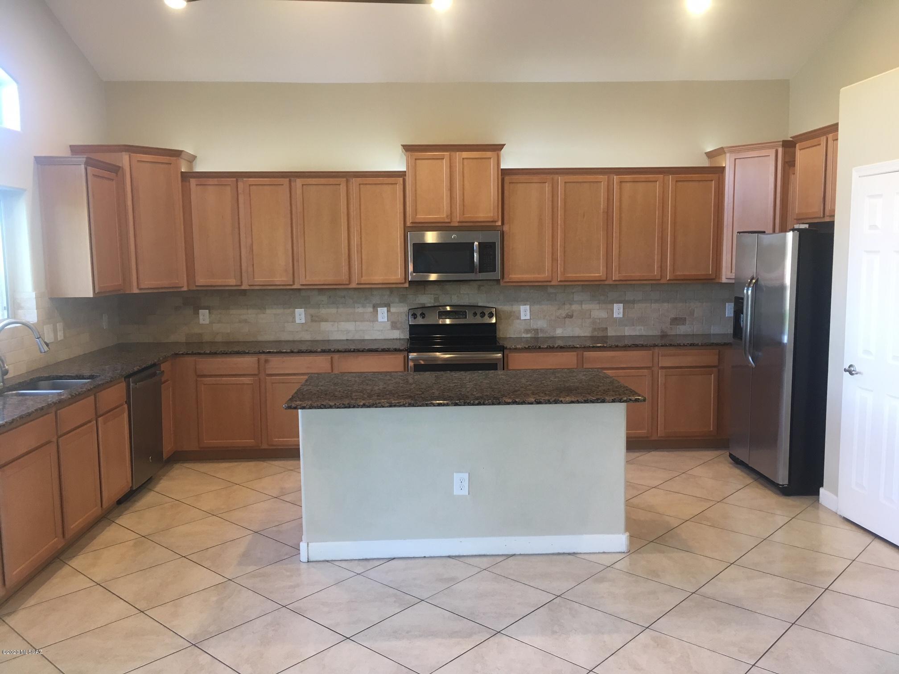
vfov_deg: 48.2
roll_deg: +0.4
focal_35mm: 29
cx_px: 450
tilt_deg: -5.7
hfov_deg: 61.7
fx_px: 753
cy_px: 337
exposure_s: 1/30
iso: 80
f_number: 2.2
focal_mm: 4.15
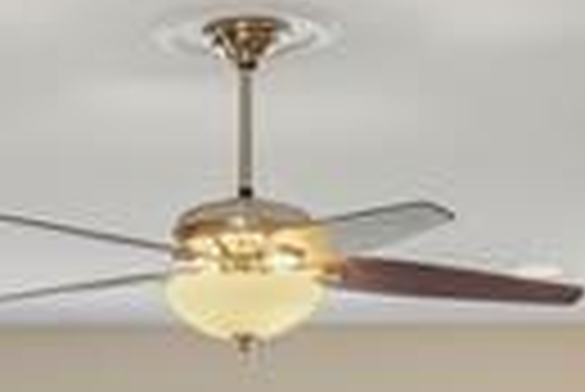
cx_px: 58
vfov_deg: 8.0
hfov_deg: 12.3
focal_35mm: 165
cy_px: 766
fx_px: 2684
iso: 800
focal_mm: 14.1
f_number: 8
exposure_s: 1/2
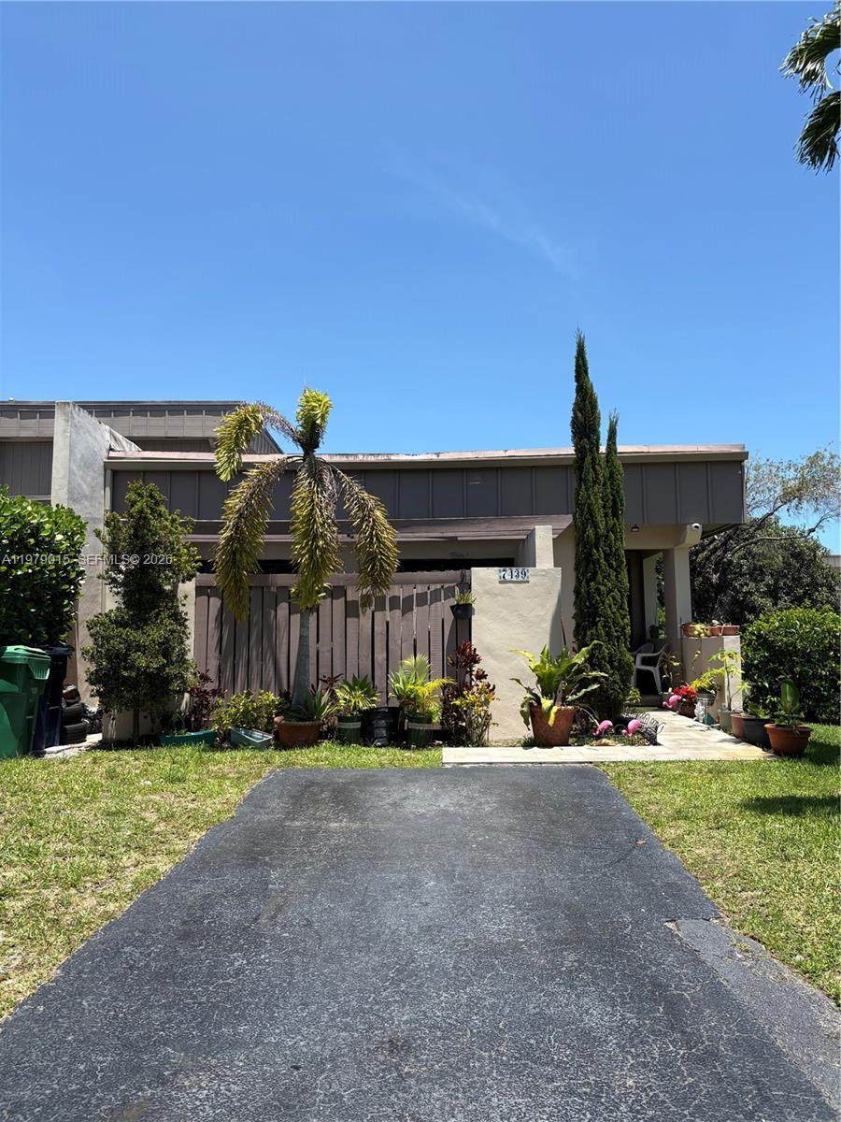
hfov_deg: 53.1
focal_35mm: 26
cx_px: 420
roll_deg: +0.4
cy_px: 561
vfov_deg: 67.3
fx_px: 842
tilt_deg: +5.8
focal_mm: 5.96
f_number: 1.6
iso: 50
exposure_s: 1/2364
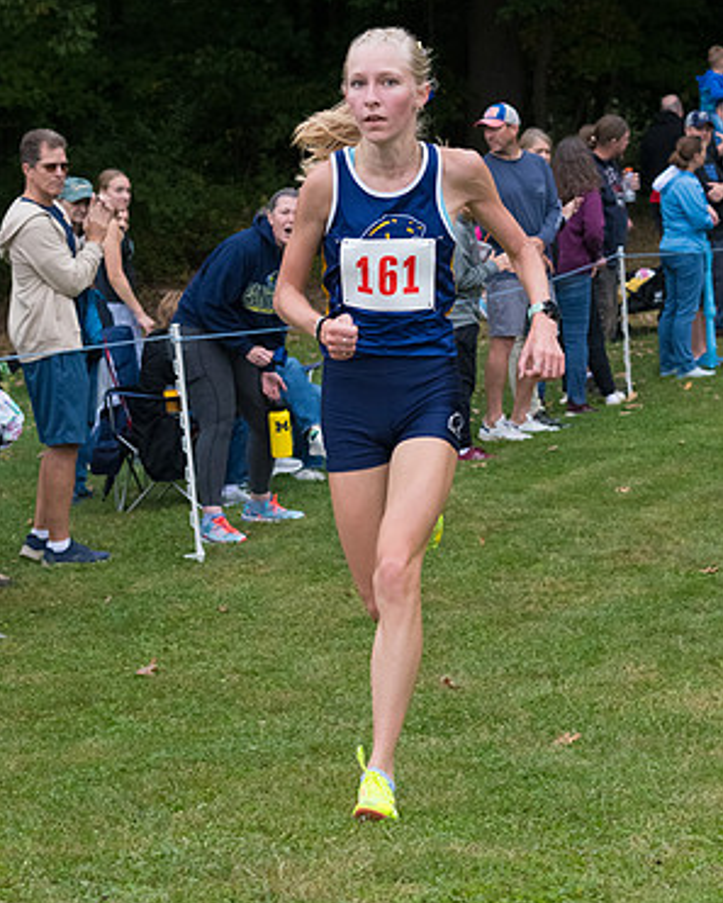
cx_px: 362
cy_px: 404
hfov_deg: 15.6
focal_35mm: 99
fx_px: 2647
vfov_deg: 19.4
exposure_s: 1/1600
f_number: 5.6
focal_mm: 58
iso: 3200
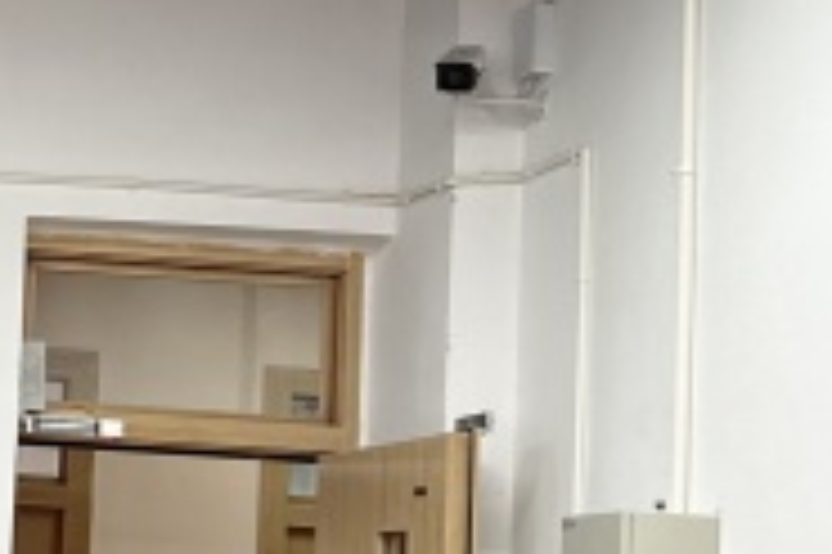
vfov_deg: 11.7
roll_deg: -3.4
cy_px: 405
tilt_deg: +6.3
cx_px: -562
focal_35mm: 117
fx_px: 2702
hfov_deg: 15.5
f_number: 1.5
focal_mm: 5.7
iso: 125
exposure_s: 1/114
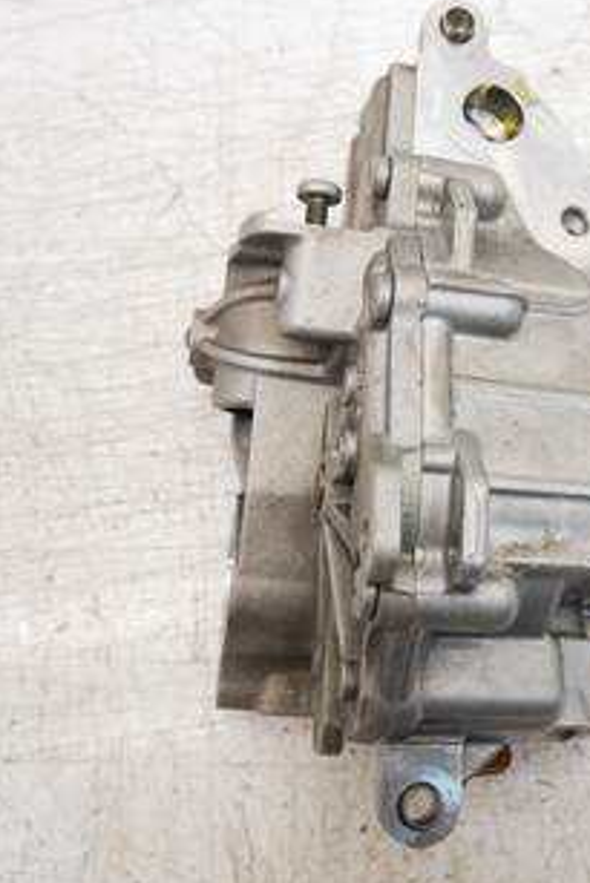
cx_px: 495
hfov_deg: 33.0
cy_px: 380
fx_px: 958
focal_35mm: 39
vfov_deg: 49.4
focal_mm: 12
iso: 500
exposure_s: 1/60
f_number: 3.5
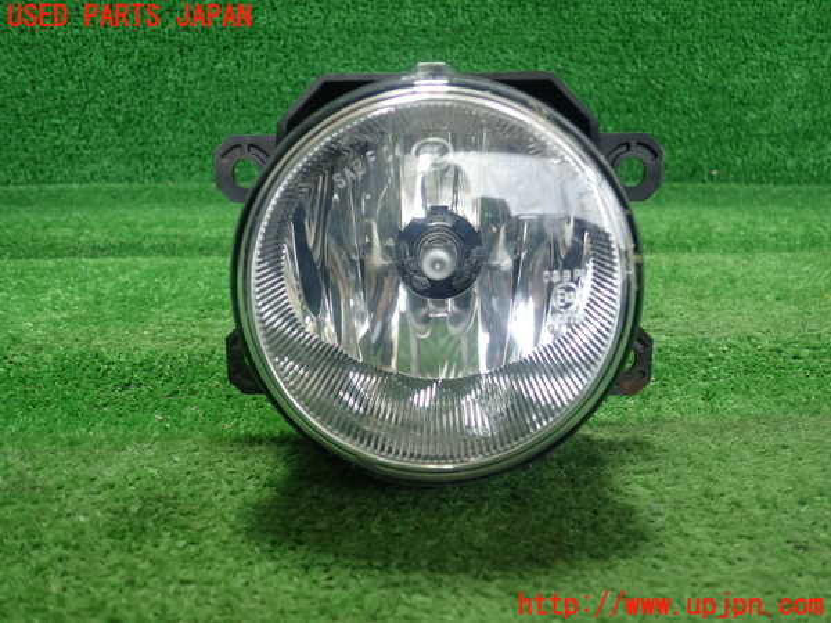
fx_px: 720
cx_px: 416
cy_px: 312
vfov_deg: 46.8
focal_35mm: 30
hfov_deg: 60.0
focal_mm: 5.5
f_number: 2.3
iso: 320
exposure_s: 1/125
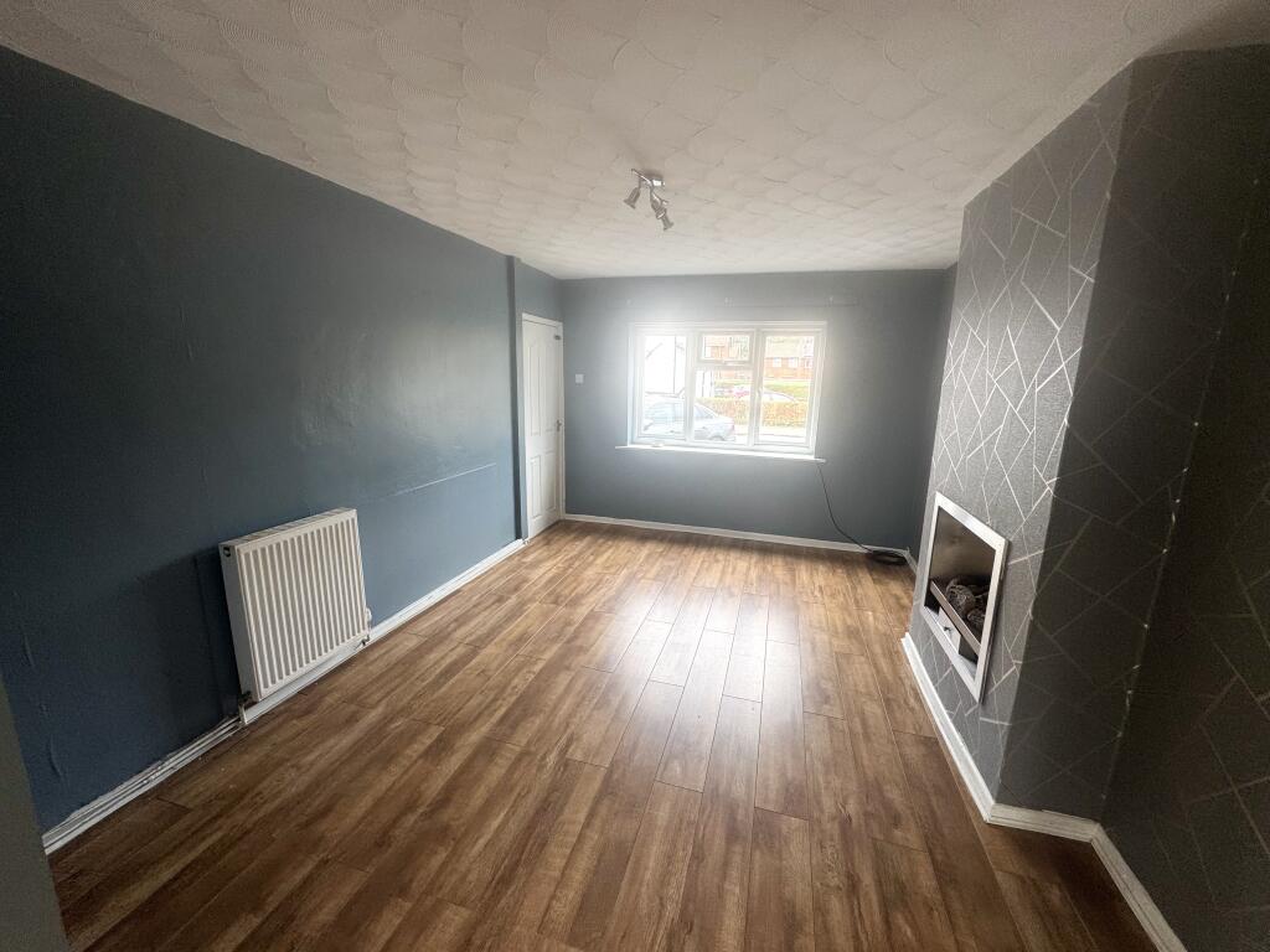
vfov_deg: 85.7
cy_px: 476
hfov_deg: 102.1
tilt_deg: -12.0
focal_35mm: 14
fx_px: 514
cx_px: 635
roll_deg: -1.3
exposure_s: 1/100
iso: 64
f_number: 2.2
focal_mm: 2.22
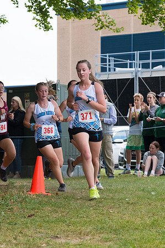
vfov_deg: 16.2
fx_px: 875
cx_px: 82
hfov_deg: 10.8
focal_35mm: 127
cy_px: 124
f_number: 5.6
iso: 2000
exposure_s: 1/1250
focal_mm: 85
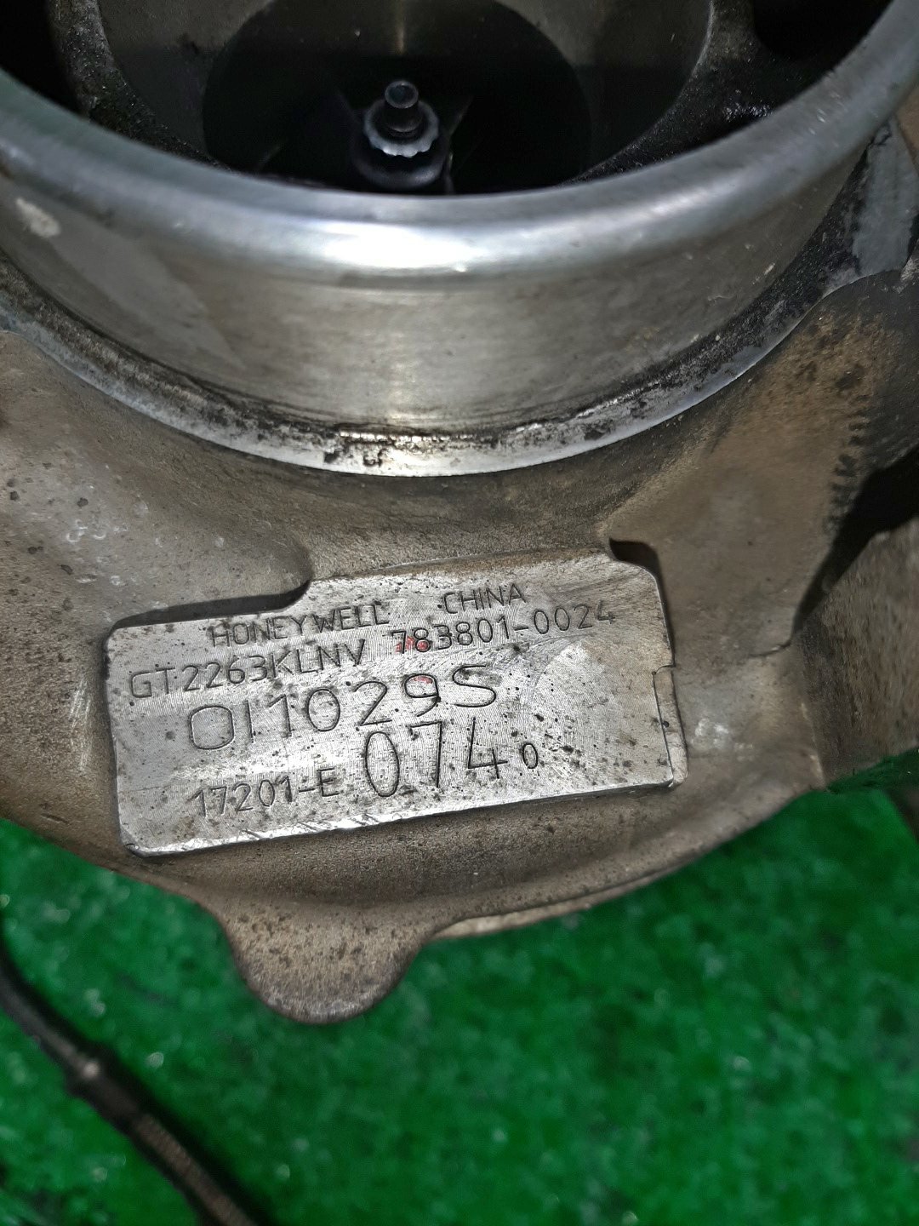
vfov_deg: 67.3
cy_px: 613
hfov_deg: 53.1
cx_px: 460
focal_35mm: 26
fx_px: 920
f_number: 1.7
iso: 55
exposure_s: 1/100
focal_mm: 3.93
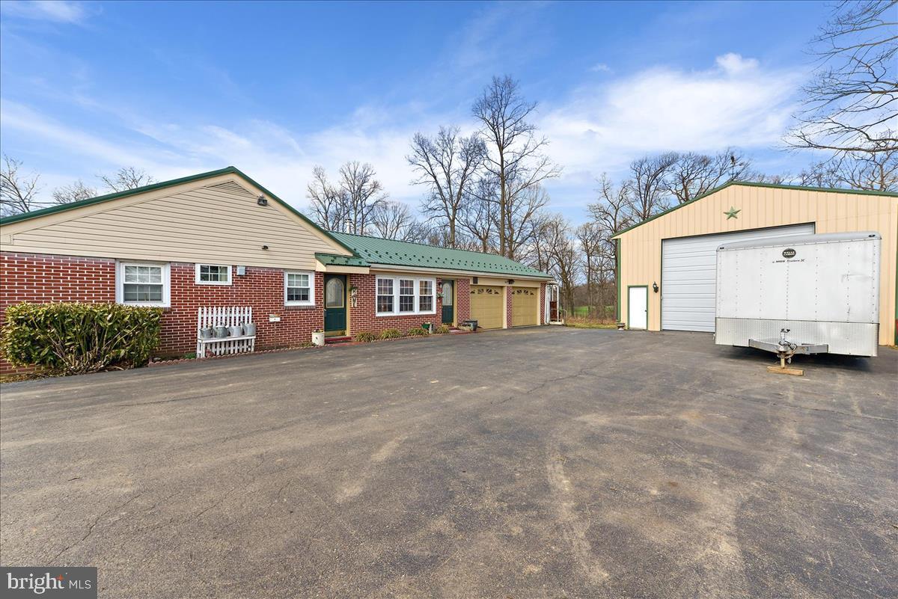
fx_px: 349
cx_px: 449
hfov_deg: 104.2
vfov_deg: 81.3
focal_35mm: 14
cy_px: 300
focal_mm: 14
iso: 160
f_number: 11
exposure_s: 1/80
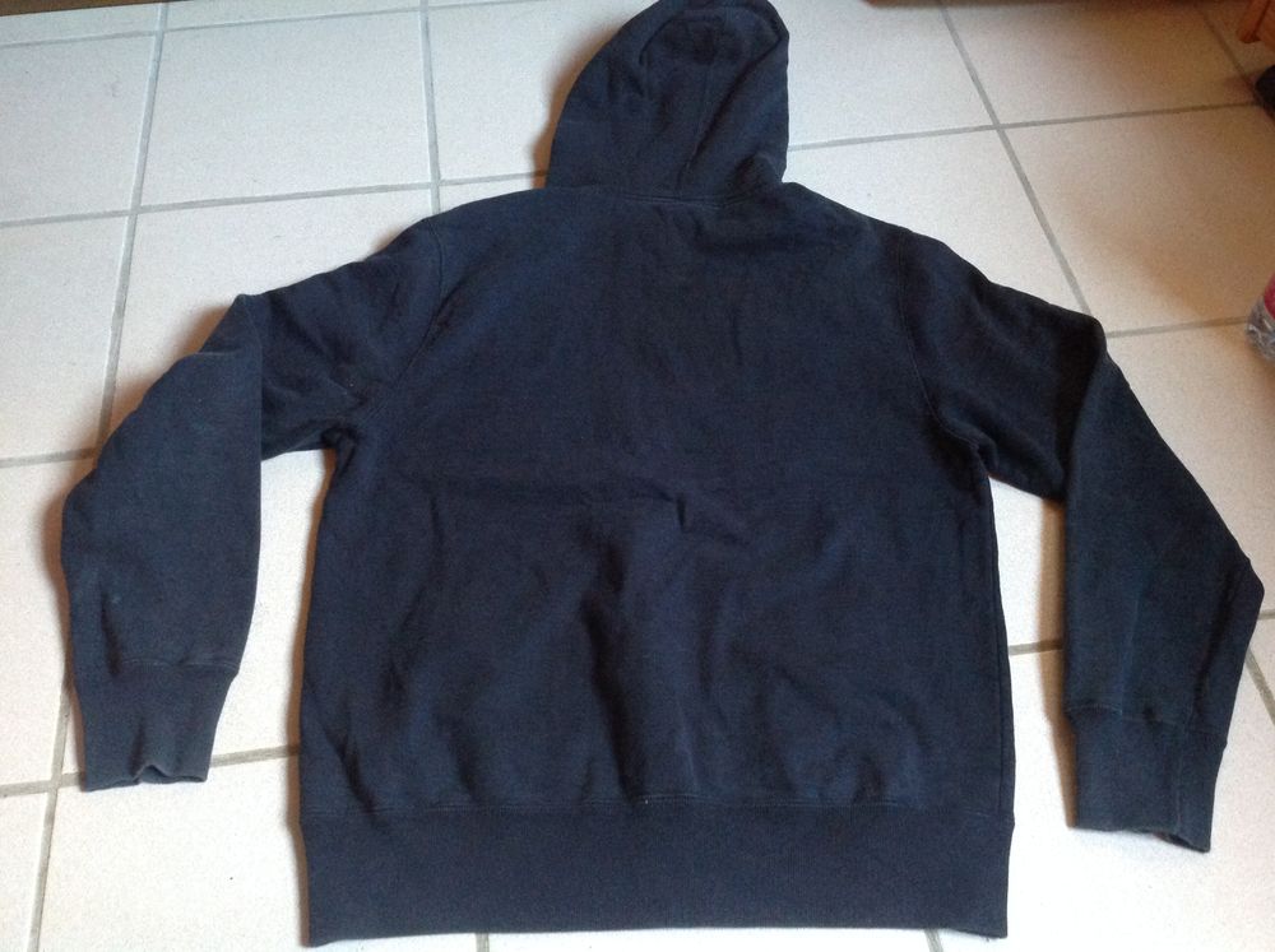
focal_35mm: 35
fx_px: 1287
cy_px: 476
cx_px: 638
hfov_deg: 52.7
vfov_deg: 40.6
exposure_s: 1/15
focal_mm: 4.28
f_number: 2.4
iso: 400
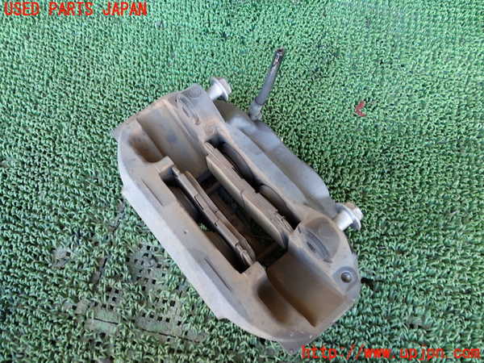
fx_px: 419
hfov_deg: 60.0
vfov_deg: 46.8
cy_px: 182
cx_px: 242
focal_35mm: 30
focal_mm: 5.4
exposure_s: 1/30
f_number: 2.3
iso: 200
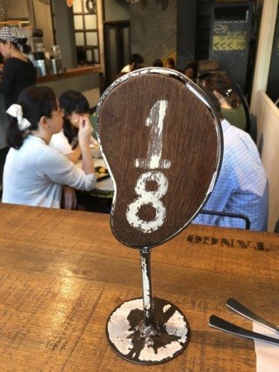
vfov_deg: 61.6
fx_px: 311
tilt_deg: -22.5
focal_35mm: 29
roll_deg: -0.2
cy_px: 186
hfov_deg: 48.3
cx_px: 140
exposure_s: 1/33
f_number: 2.2
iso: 100
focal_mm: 4.15
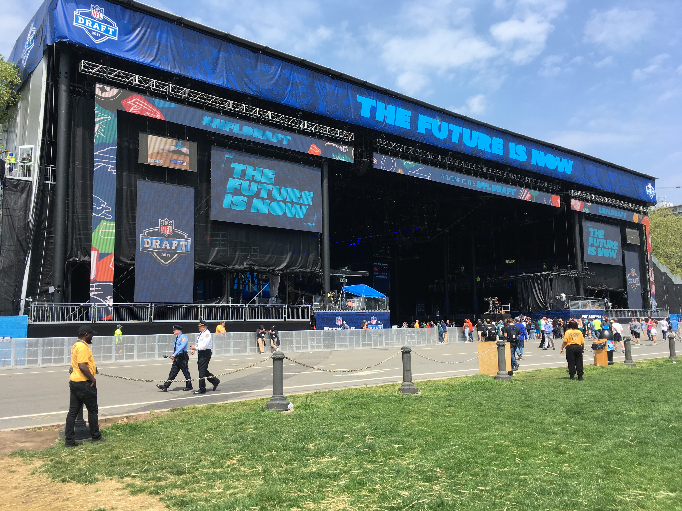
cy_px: 256
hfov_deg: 61.7
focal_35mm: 29
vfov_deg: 48.2
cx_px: 341
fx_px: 571
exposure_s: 1/1241
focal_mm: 4.15
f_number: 2.2
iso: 25
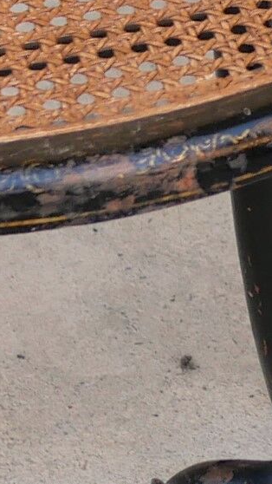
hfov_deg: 3.3
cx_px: 642
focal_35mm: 359
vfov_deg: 6.0
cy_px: -200
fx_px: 4602
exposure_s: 1/250
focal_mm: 20
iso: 200
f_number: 2.5
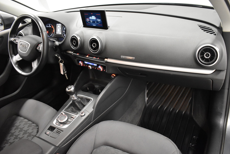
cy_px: 75
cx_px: 119
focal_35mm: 28
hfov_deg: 65.4
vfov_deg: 46.5
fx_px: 179
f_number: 3.5
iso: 4500
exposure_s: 1/30
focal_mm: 18
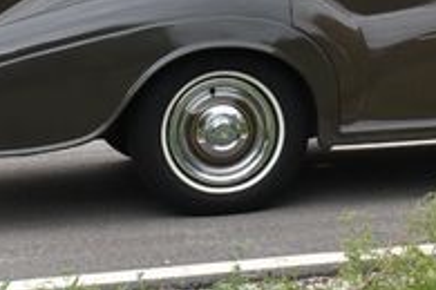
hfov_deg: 13.7
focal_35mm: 148
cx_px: 443
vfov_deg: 9.2
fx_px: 1792
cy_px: -31
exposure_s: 1/500
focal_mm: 30
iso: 640
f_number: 8
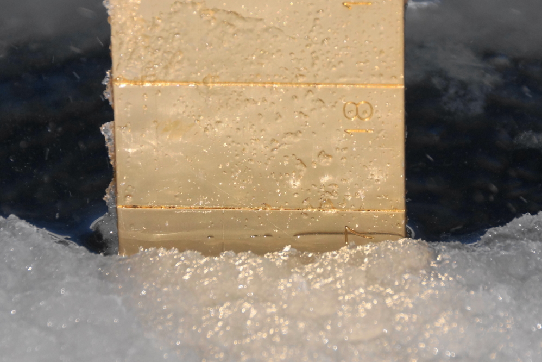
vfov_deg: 3.7
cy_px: 181
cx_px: 271
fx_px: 5647
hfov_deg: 5.5
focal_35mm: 375
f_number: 8
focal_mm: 250
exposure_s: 1/800
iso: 400
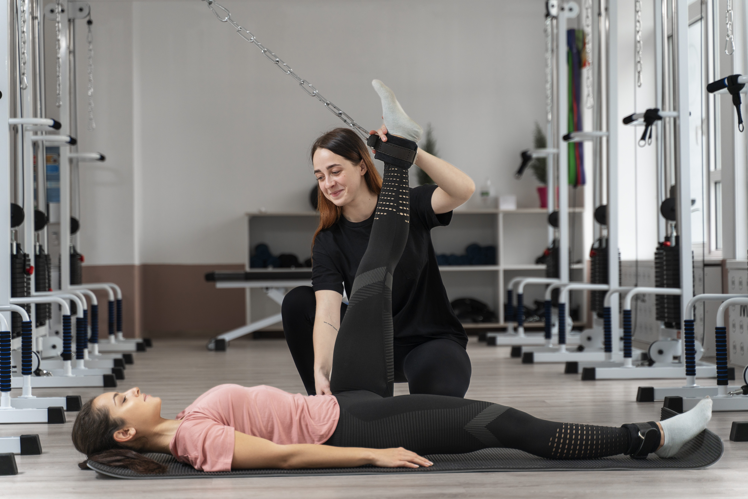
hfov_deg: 27.0
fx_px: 1558
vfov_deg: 18.2
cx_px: 374
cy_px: 250
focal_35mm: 75
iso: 400
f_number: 2.8
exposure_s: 1/125
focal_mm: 75
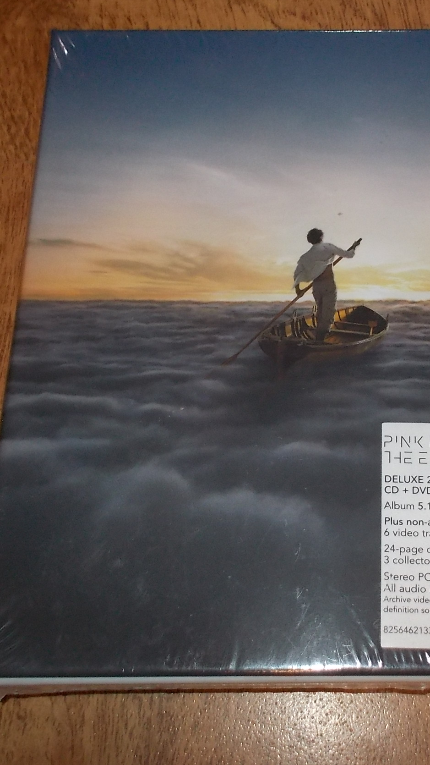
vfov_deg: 47.4
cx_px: 344
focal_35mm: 43
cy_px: 381
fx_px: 871
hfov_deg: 27.2
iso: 200
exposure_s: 1/30
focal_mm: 4.1
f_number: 3.3
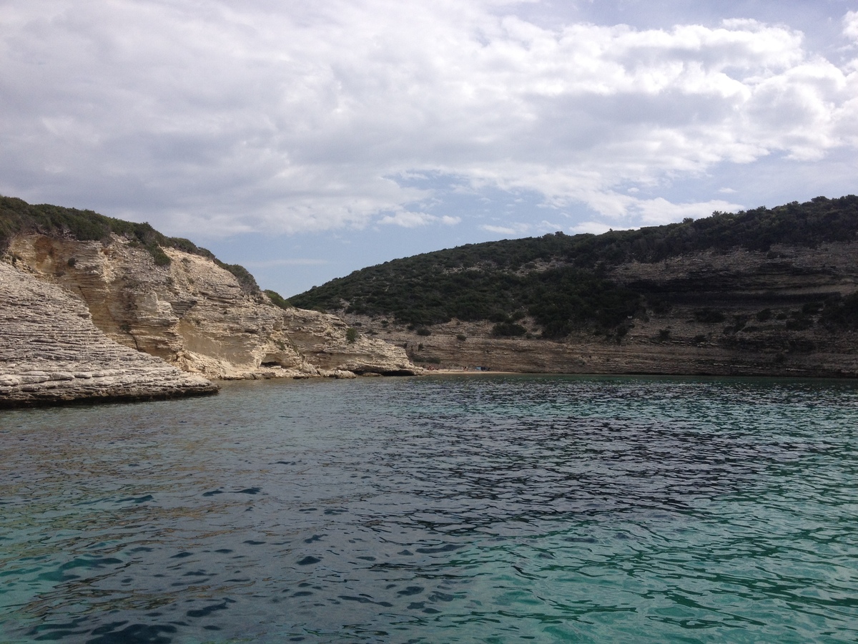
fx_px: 868
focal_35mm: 35
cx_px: 429
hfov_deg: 52.6
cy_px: 322
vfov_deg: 40.7
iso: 64
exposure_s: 1/2632
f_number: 2.4
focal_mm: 4.28
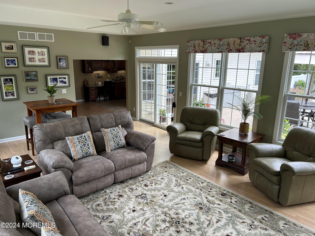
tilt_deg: -13.9
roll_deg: -0.7
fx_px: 237
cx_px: 158
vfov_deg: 53.1
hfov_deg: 67.3
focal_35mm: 26
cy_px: 118
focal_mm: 5.7
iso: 50
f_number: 1.5
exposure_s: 1/272
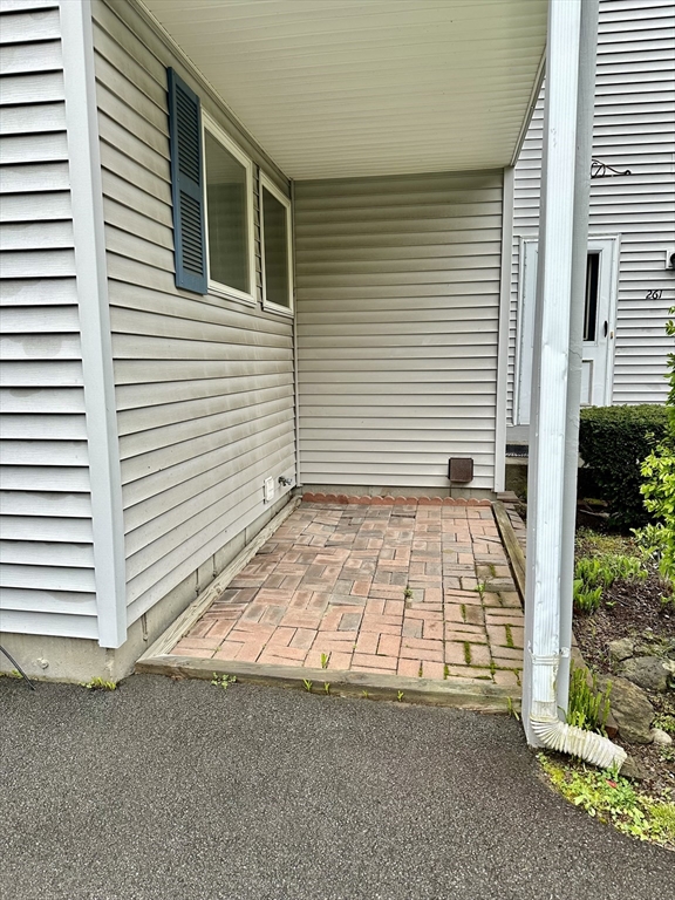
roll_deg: -0.5
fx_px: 624
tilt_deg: -7.0
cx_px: 338
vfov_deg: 71.6
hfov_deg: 56.8
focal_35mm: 24
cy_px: 450
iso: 80
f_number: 1.78
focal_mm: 6.86
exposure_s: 1/437
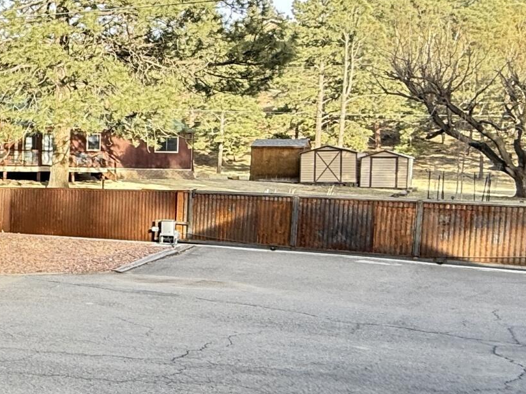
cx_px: -206
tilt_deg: -1.3
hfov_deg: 28.5
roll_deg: -1.1
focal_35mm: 51
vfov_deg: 28.6
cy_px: 203
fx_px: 775
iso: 64
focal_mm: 2.22
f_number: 2.2
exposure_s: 1/154
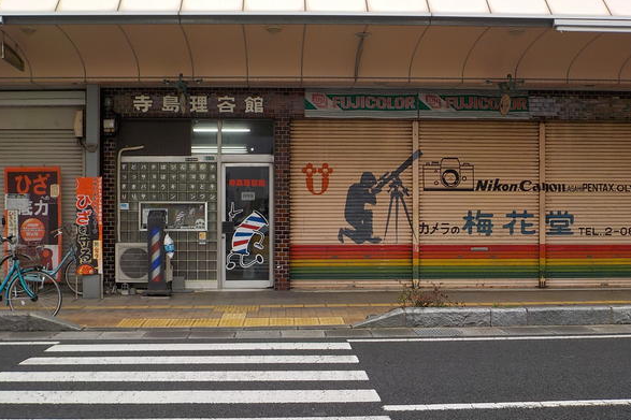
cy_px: 205
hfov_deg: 39.6
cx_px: 316
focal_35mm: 50
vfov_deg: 27.0
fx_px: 876
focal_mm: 6.4
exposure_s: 1/100
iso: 125
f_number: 4.2
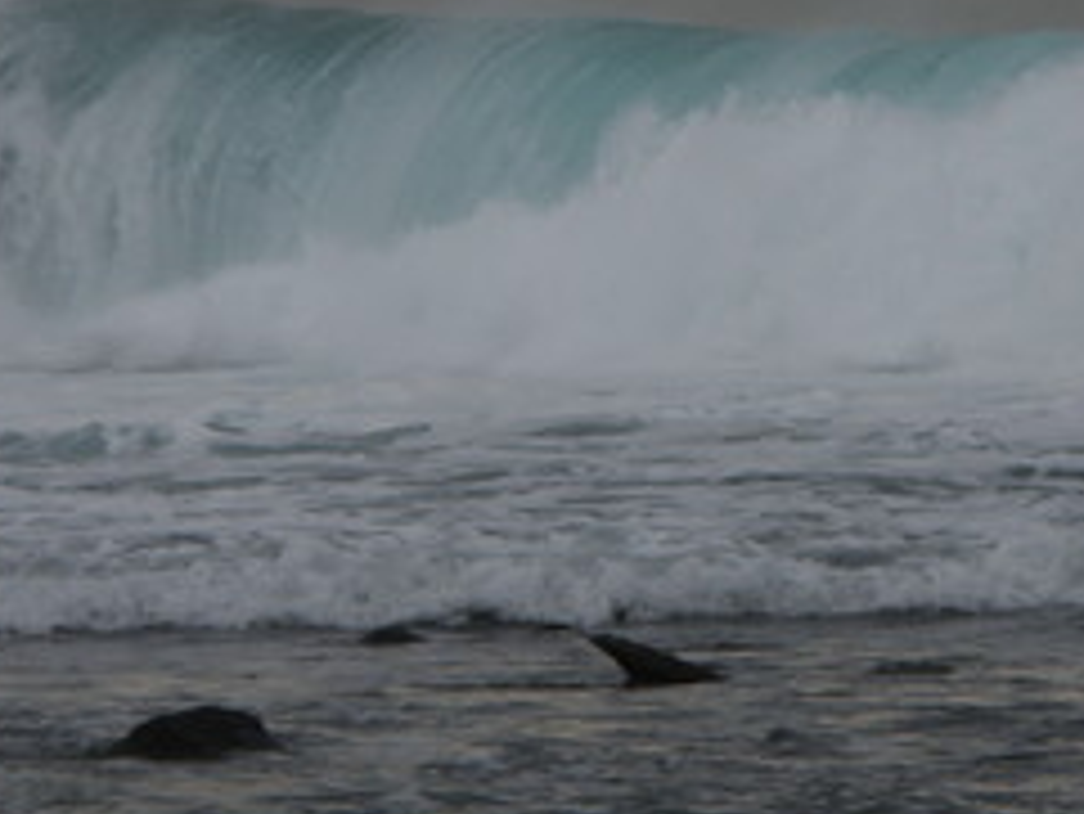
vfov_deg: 3.8
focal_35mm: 396
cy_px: 189
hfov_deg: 5.0
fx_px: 12407
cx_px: 304
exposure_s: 1/250
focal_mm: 30.88
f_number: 5
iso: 64
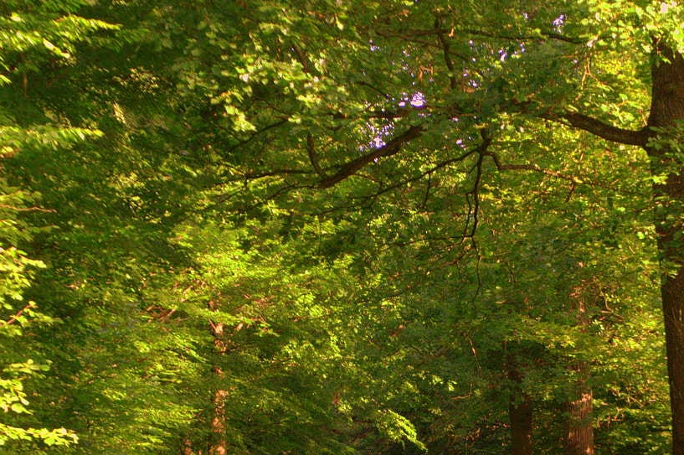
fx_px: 2676
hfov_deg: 14.6
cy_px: 419
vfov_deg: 9.7
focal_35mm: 141
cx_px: 381
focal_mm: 48
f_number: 8
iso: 400
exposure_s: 1/50
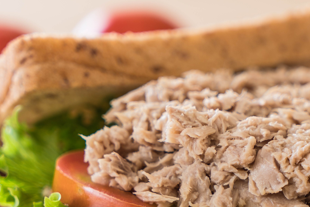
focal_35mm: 182
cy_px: 189
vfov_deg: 7.5
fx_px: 1567
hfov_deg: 11.2
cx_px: 286
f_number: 5.6
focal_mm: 70
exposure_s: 1/100
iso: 100
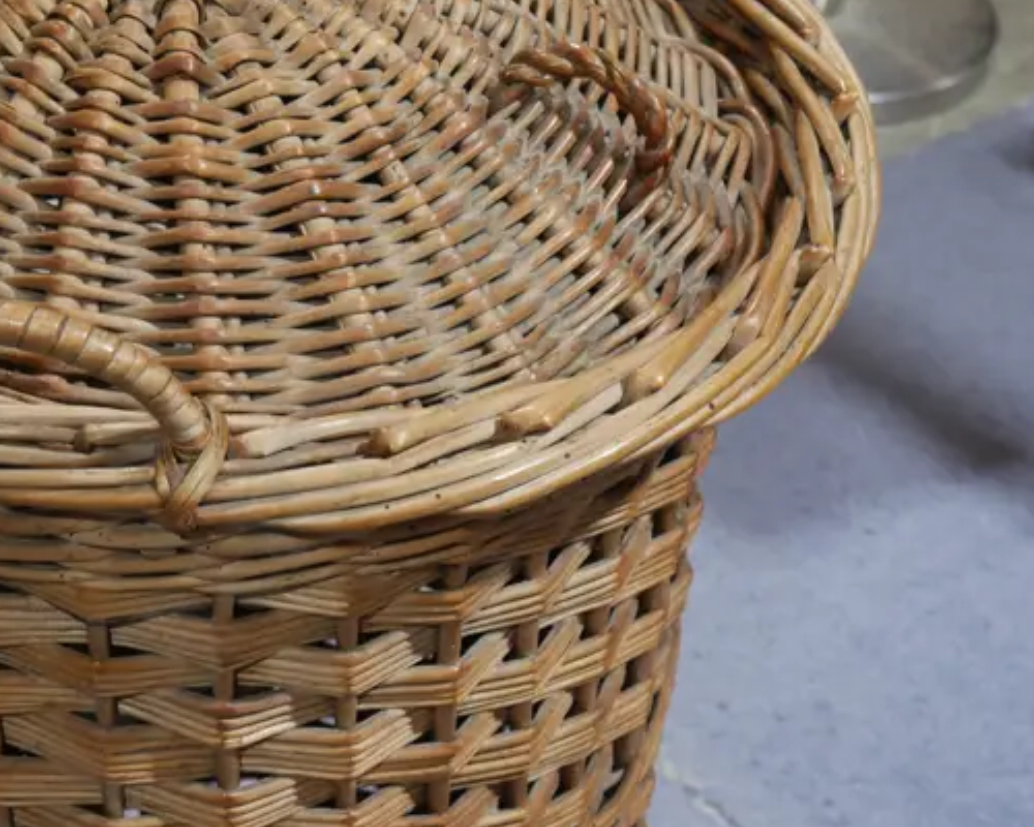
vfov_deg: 18.2
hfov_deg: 22.5
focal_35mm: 84
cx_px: 257
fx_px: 2571
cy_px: 542
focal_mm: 21
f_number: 4.6
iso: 640
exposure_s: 1/60
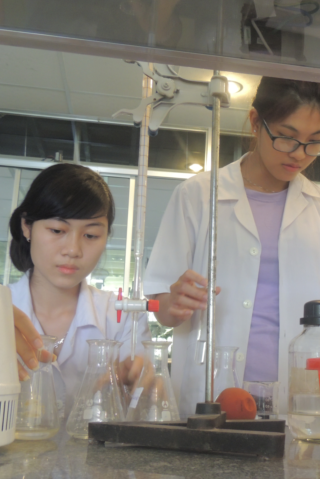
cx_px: 259
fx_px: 613
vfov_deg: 42.7
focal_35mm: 46
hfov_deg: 28.6
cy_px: 240
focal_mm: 5.8
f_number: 3.2
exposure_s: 1/15
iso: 400
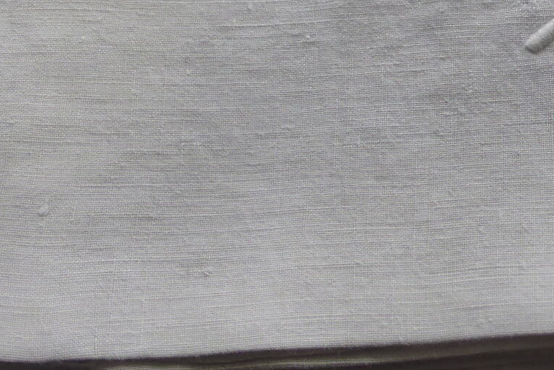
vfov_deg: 14.4
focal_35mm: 94
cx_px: 543
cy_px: 9
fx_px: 1447
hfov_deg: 21.0
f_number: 3.7
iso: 160
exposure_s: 1/60
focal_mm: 6.1
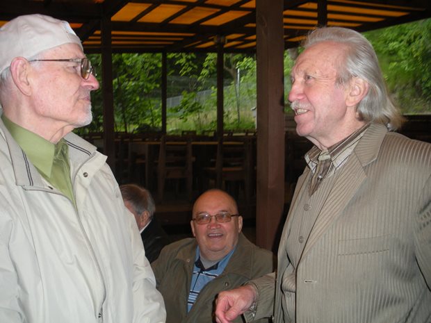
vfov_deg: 39.7
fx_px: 448
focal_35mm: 36
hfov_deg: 51.4
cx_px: 216
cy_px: 162
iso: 151
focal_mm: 6.3
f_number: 3.5
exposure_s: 1/60
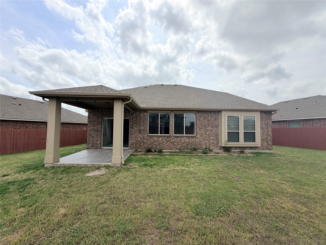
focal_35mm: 14
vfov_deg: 85.7
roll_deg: +0.2
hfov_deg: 102.1
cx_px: 163
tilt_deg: +3.1
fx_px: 132
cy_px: 122
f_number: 2.2
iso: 20
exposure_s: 1/1698
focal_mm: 2.22
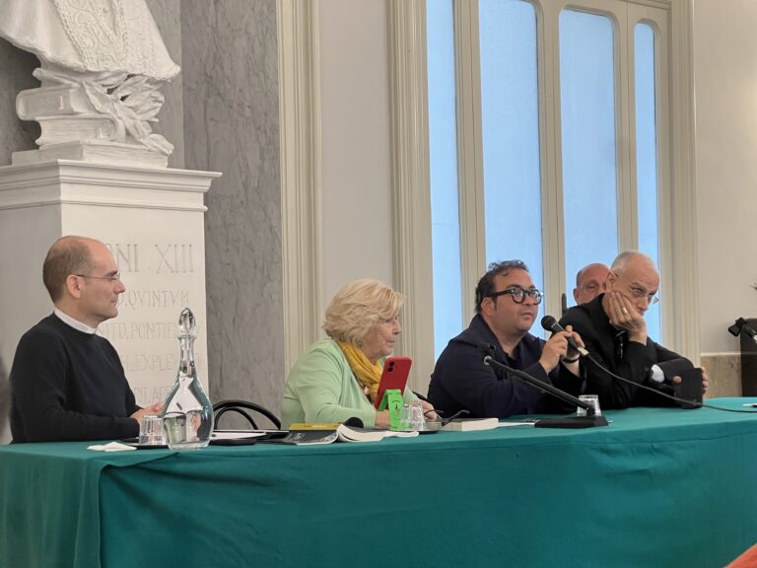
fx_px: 1684
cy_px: 284
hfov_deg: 25.3
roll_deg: +1.7
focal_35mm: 77
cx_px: 378
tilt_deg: +2.1
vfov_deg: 19.1
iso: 400
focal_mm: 9
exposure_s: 1/50
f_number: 2.8
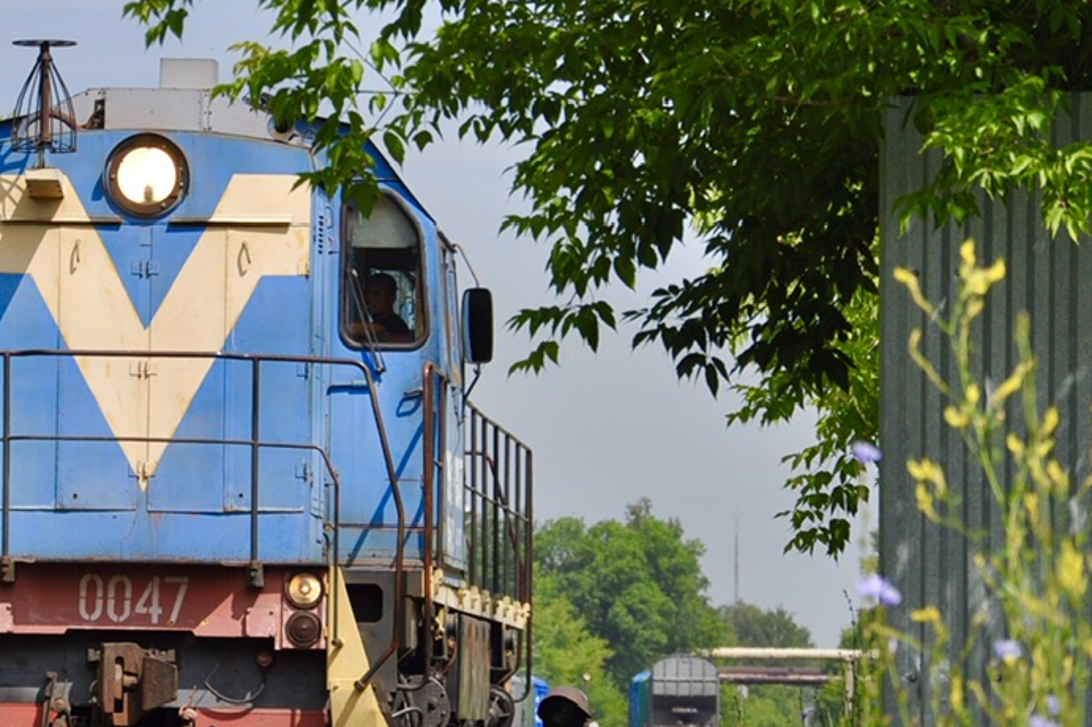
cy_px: 358
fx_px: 8822
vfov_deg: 4.7
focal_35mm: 291
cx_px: 234
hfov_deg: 7.1
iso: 400
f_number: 8
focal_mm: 105
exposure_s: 1/2000
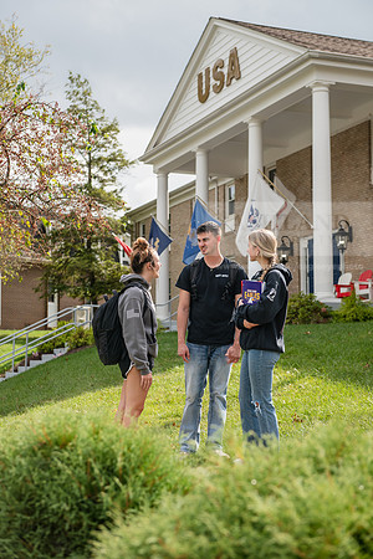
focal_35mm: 62
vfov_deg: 32.4
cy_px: 280
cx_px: 186
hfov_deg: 21.9
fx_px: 964
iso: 250
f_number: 4
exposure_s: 1/1000
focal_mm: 62
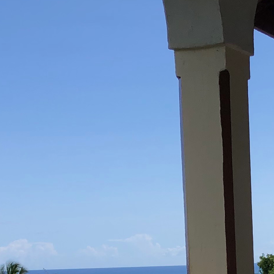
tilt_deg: -4.2
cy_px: 348
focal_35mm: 106
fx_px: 949
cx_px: 263
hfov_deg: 16.2
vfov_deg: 15.7
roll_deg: +2.2
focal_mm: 4
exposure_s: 1/1715
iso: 20
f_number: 1.8
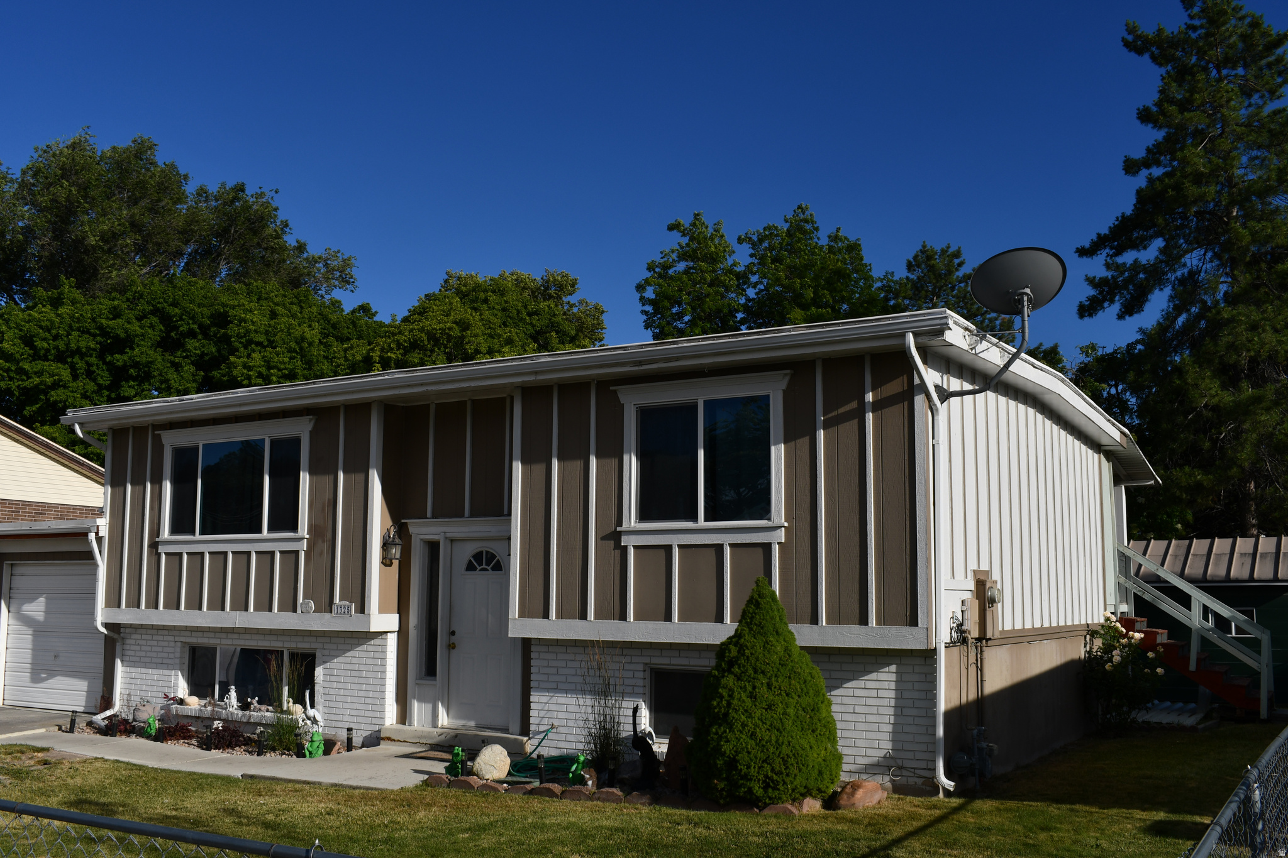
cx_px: 644
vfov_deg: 38.9
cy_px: 429
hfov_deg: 55.8
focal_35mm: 34
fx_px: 1216
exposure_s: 1/250
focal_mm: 23
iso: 100
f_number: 14
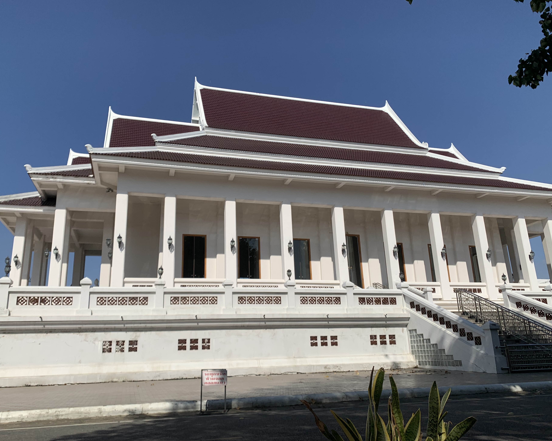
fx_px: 457
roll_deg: +1.2
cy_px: 223
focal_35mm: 28
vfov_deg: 51.5
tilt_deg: +17.5
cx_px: 267
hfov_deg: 62.2
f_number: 1.8
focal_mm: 4.25
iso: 25
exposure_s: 1/6452
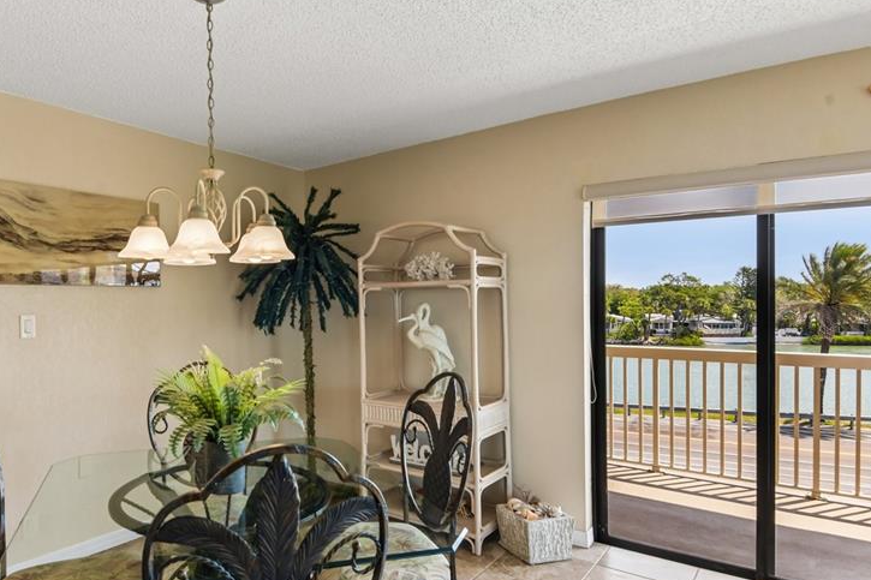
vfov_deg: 53.0
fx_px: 580
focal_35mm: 24
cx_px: 303
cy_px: 316
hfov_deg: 71.9
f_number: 8
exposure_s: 1/60
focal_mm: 17
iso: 400
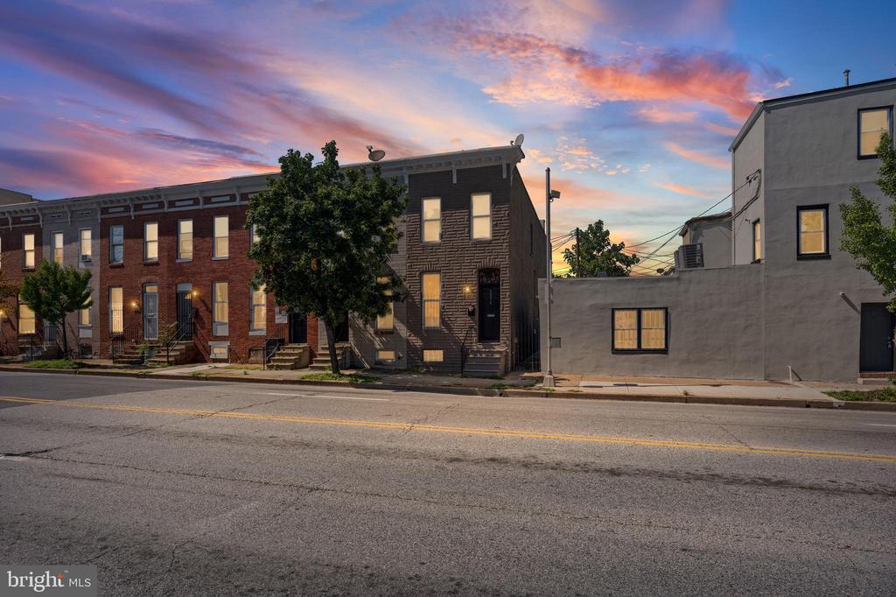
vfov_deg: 61.9
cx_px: 448
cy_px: 298
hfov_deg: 84.0
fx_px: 498
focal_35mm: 20
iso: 100
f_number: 8
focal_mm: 20
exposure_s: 1/80
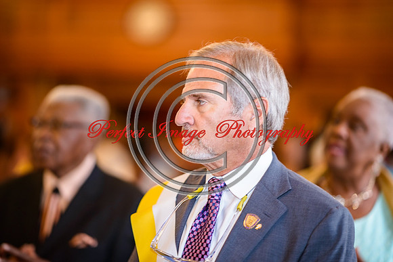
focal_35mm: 105
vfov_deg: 13.0
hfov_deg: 19.5
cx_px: 196
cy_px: 131
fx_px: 1146
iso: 280
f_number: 1.6
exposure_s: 1/100
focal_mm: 105
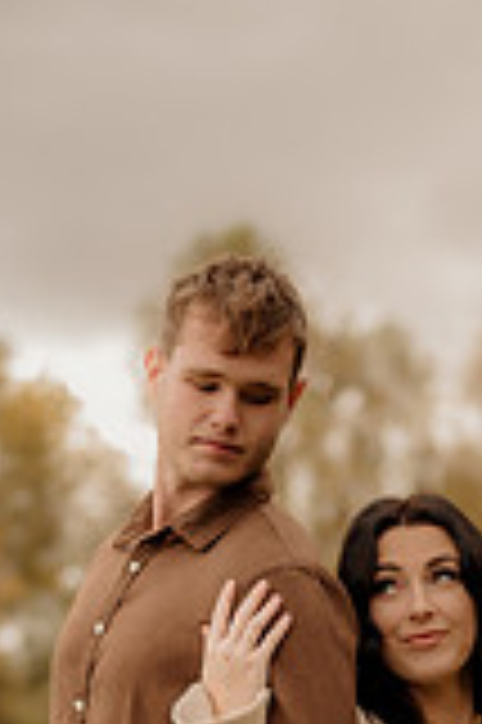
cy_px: 926
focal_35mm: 140
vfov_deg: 14.1
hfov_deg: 9.8
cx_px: 363
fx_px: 2818
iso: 200
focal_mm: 50
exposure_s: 1/320
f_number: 1.8
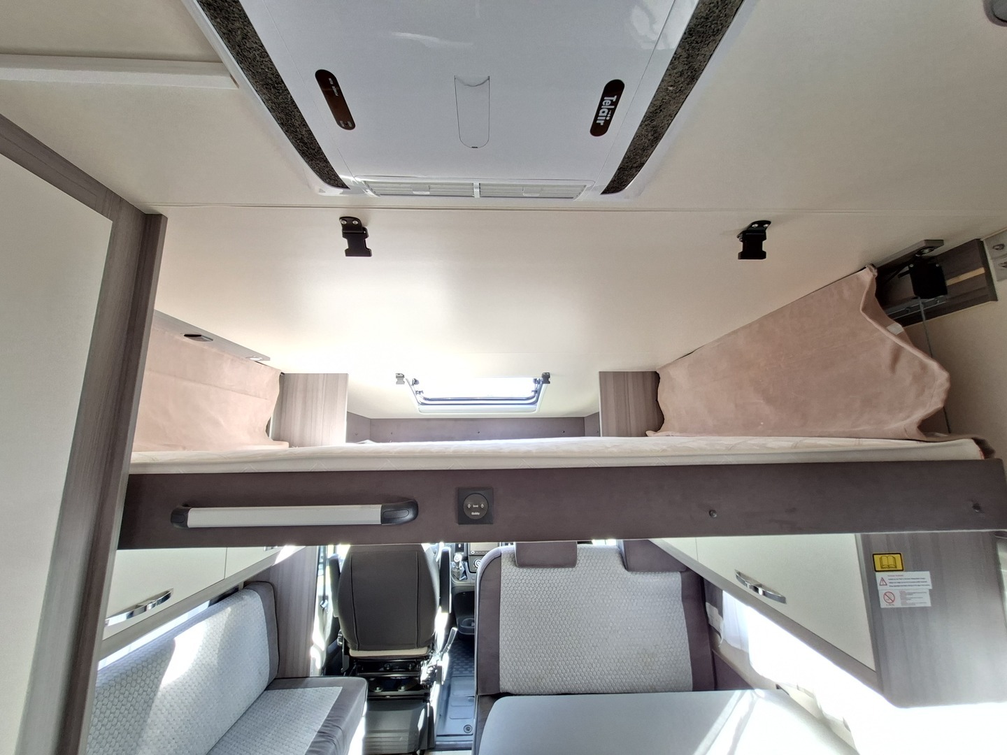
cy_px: 378
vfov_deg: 89.9
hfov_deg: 106.2
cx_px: 504
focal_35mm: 13
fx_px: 378
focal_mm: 1.74
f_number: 2.2
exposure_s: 1/30
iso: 160
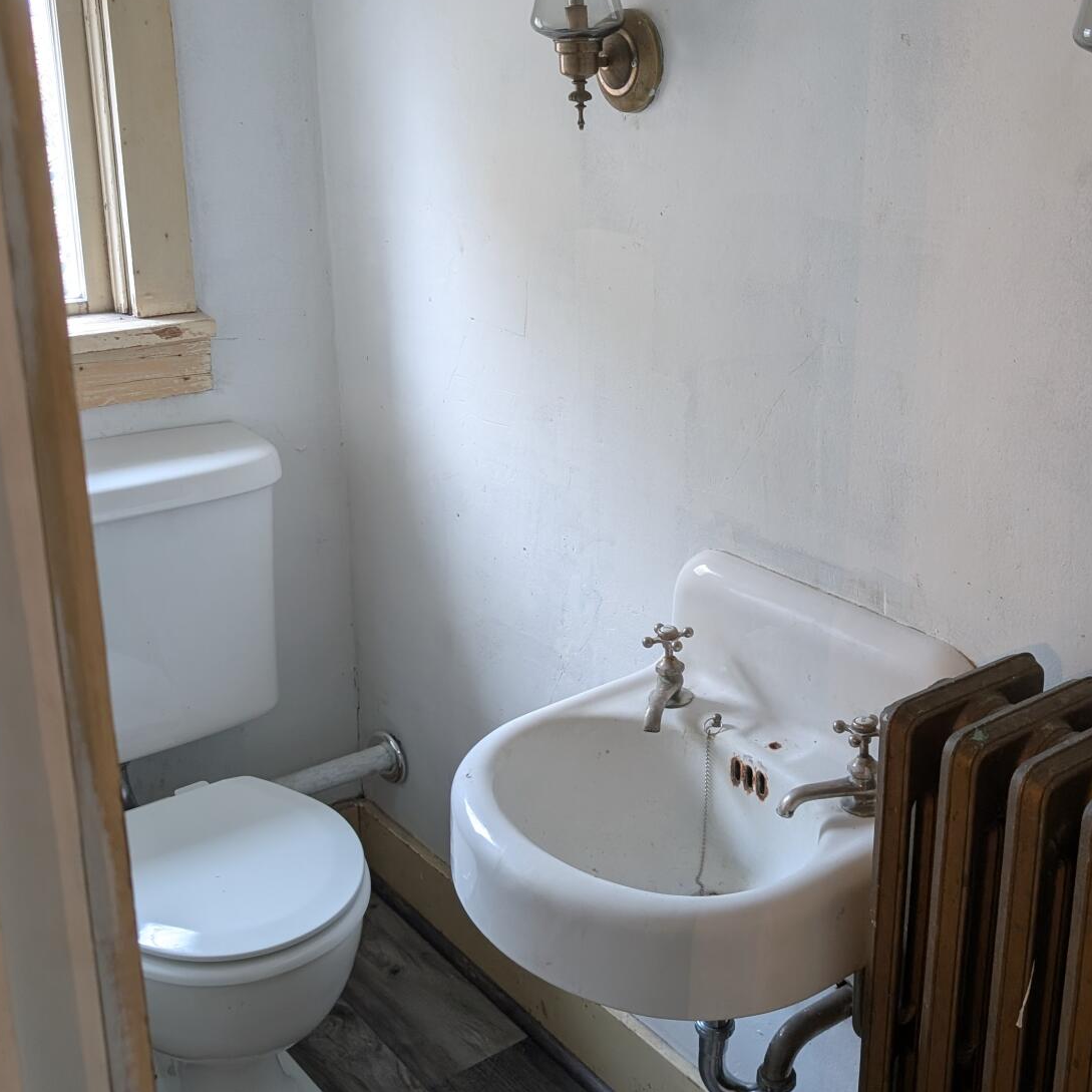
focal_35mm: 39
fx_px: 1392
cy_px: 460
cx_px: 660
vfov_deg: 42.7
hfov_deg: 42.6
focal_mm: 6.9
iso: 146
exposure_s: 1/60
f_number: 1.68
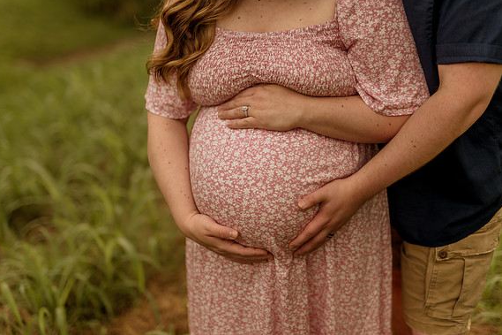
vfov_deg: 26.5
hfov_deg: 38.9
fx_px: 711
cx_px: 248
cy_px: 168
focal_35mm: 51
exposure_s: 1/800
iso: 125
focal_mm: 50
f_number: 1.8
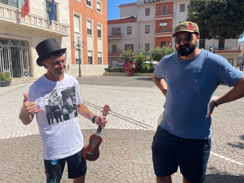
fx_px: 183
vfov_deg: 53.1
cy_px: 92
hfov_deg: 67.3
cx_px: 122
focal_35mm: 26
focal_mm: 4.2
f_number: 1.6
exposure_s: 1/4132
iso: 32
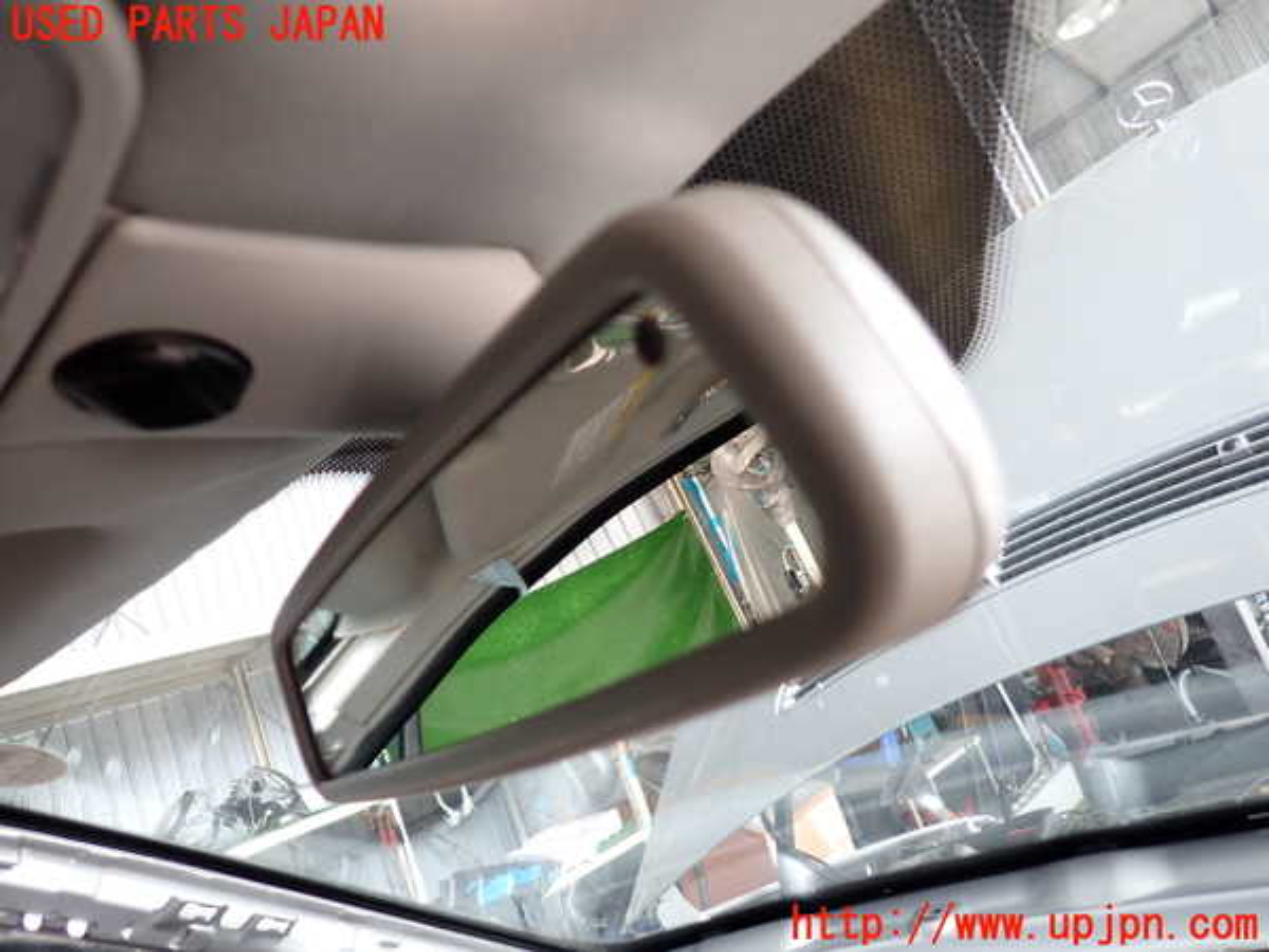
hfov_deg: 69.4
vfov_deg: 54.9
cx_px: 634
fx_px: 916
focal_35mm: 25
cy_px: 476
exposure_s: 1/125
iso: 125
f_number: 2
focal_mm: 4.5
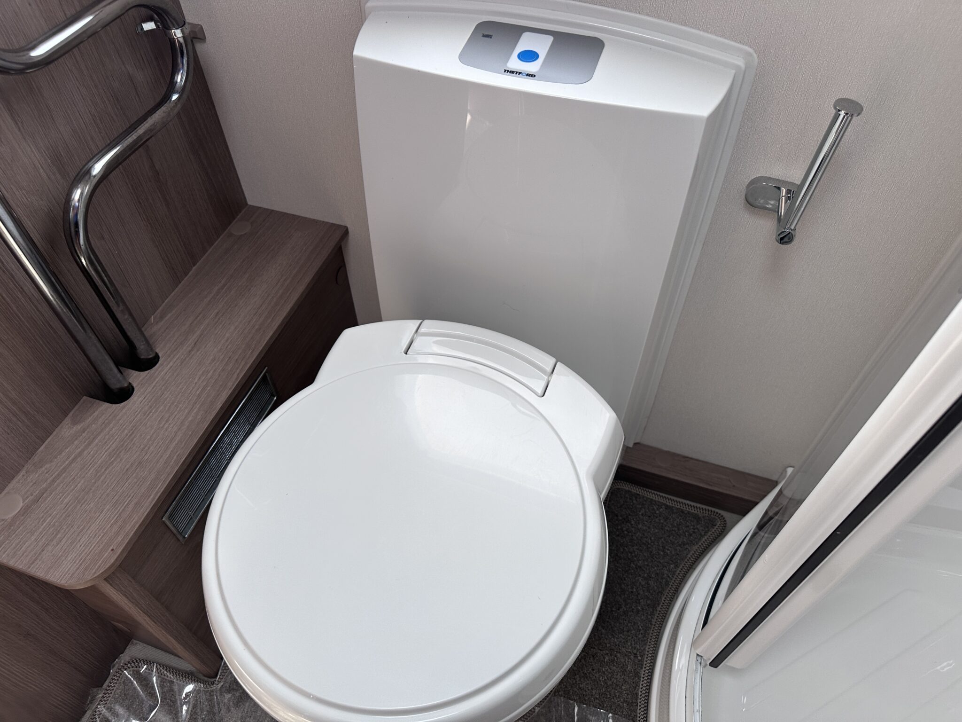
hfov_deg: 71.6
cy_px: 361
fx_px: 667
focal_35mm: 24
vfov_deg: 56.8
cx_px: 481
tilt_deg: -49.8
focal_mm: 6.86
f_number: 1.78
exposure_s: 1/121
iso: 100
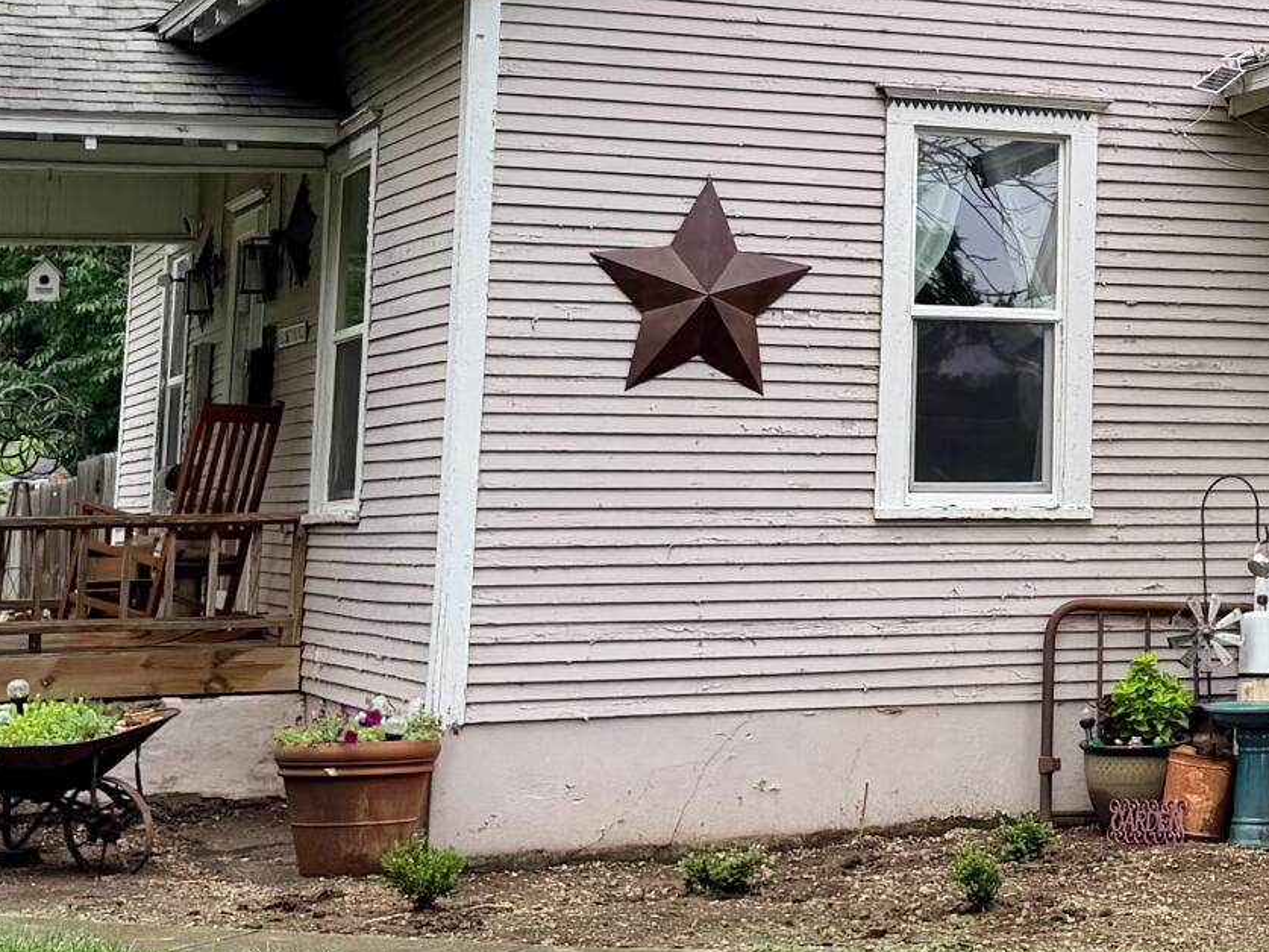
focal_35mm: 86
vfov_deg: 16.9
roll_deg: -0.4
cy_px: 45
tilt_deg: +8.8
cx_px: 1371
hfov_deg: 21.6
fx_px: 3153
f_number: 1.78
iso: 80
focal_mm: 6.76
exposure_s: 1/1618
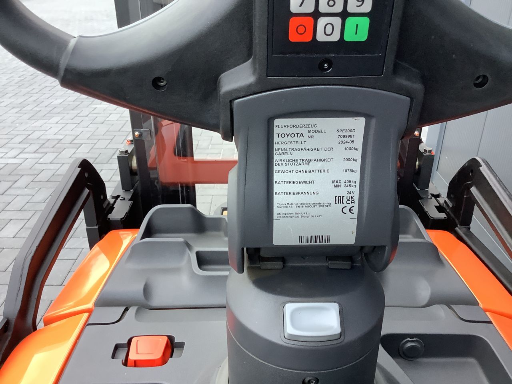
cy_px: 192
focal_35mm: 31
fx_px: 459
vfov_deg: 45.4
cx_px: 256
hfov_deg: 58.4
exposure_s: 1/60
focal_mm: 3.3
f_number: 2.4
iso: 160
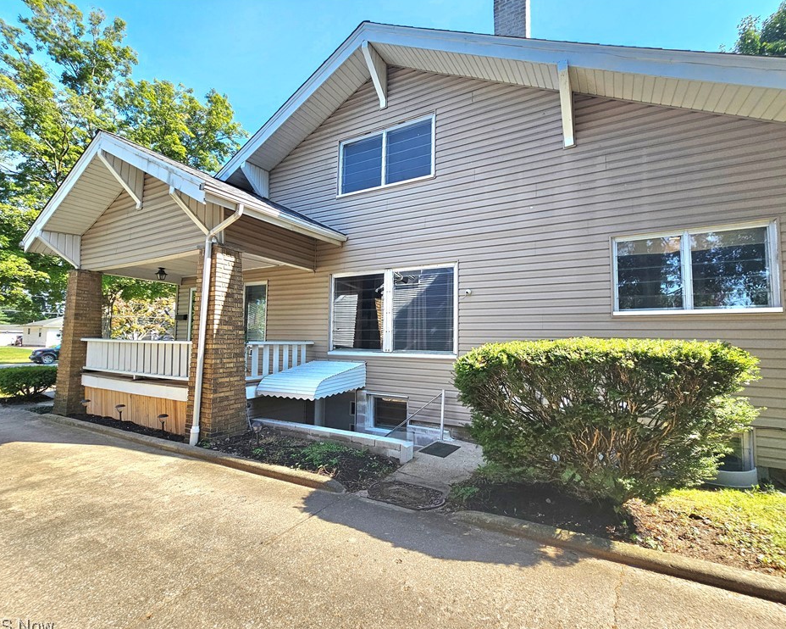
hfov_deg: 100.7
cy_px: 319
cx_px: 403
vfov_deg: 88.0
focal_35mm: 14
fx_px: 326
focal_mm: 2.2
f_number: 2.2
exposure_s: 1/1000
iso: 80
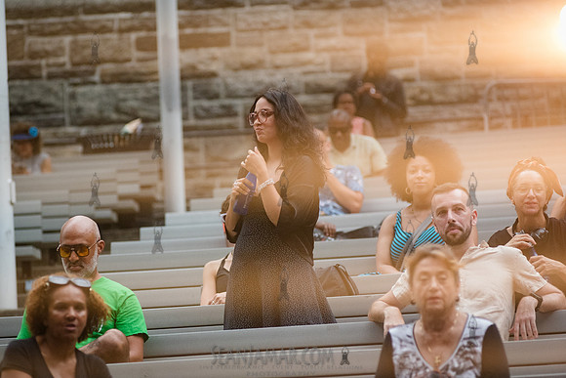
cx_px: 249
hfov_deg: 11.6
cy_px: 168
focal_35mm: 177
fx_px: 2791
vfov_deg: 7.7
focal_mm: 155
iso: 4000
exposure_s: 1/3200
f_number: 4
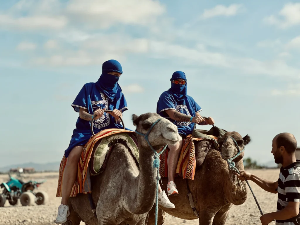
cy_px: 112
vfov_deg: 19.1
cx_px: 150
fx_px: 667
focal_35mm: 77
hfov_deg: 25.3
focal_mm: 9
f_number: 2.8
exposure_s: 1/847
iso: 32
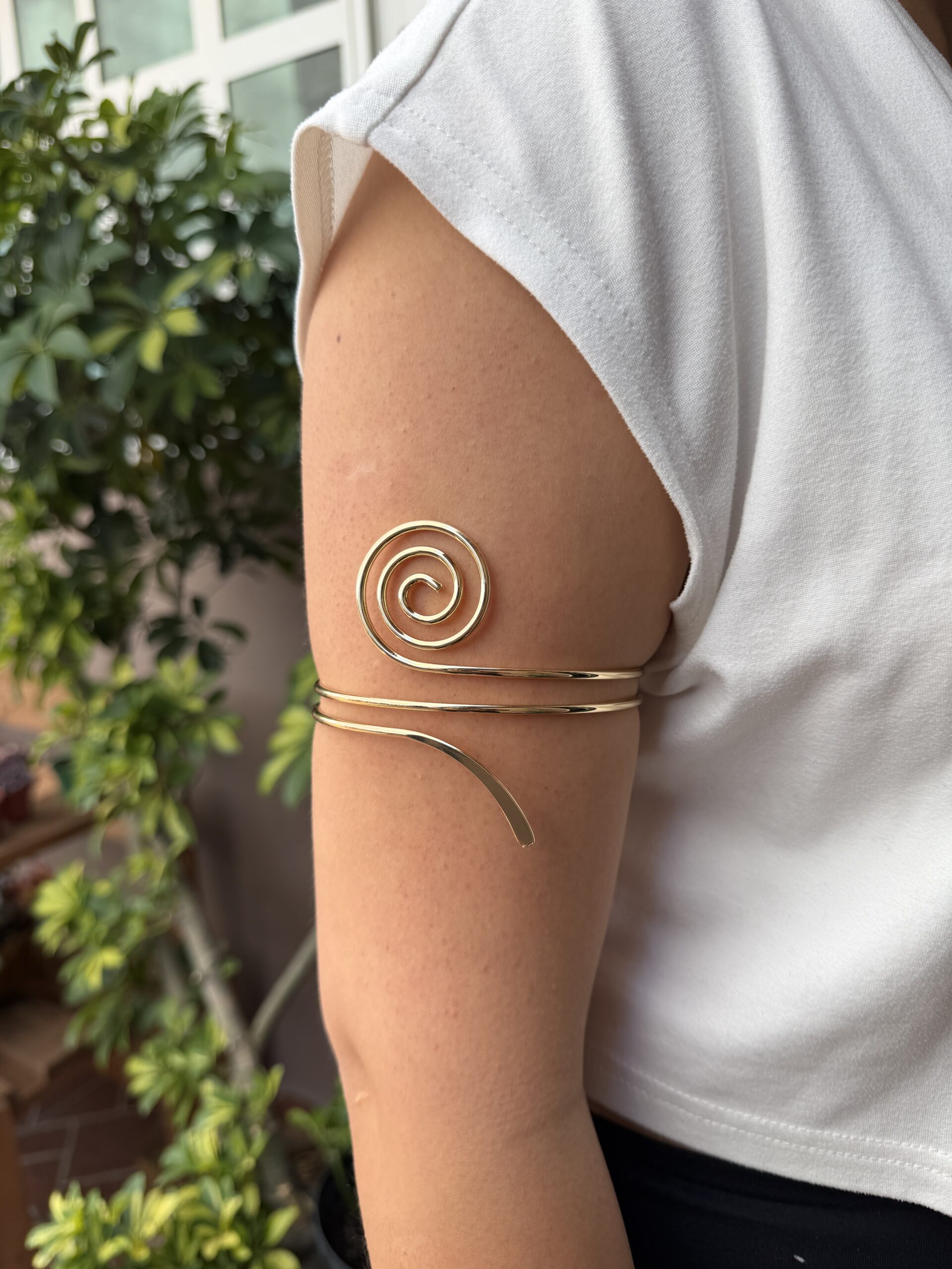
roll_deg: +2.7
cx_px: 476
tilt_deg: -13.0
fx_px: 880
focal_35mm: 24
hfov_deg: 56.8
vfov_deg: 71.6
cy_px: 634
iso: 80
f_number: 1.78
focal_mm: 6.76
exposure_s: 1/649
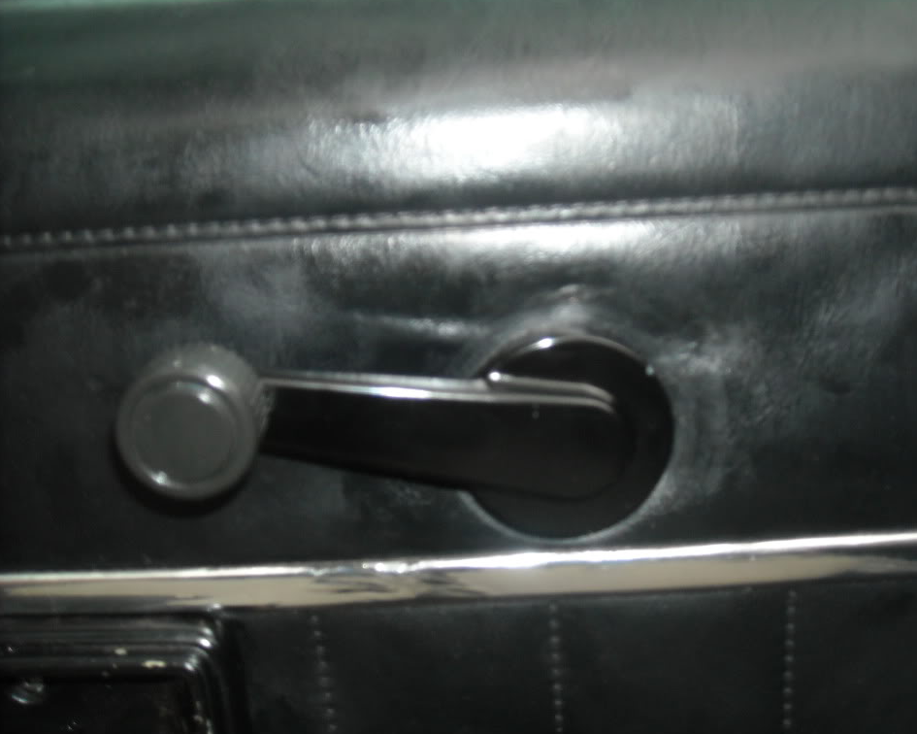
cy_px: 367
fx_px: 1004
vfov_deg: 40.1
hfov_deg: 49.0
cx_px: 493
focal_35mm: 37
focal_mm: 5.7
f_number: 2.8
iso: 200
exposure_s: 1/60
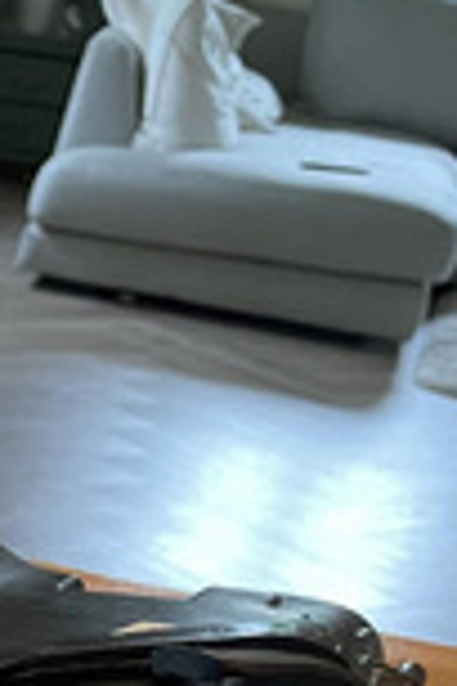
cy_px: 870
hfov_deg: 10.0
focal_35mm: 106
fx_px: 2018
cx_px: -860
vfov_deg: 18.1
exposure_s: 1/50
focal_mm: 4.2
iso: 320
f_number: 1.6
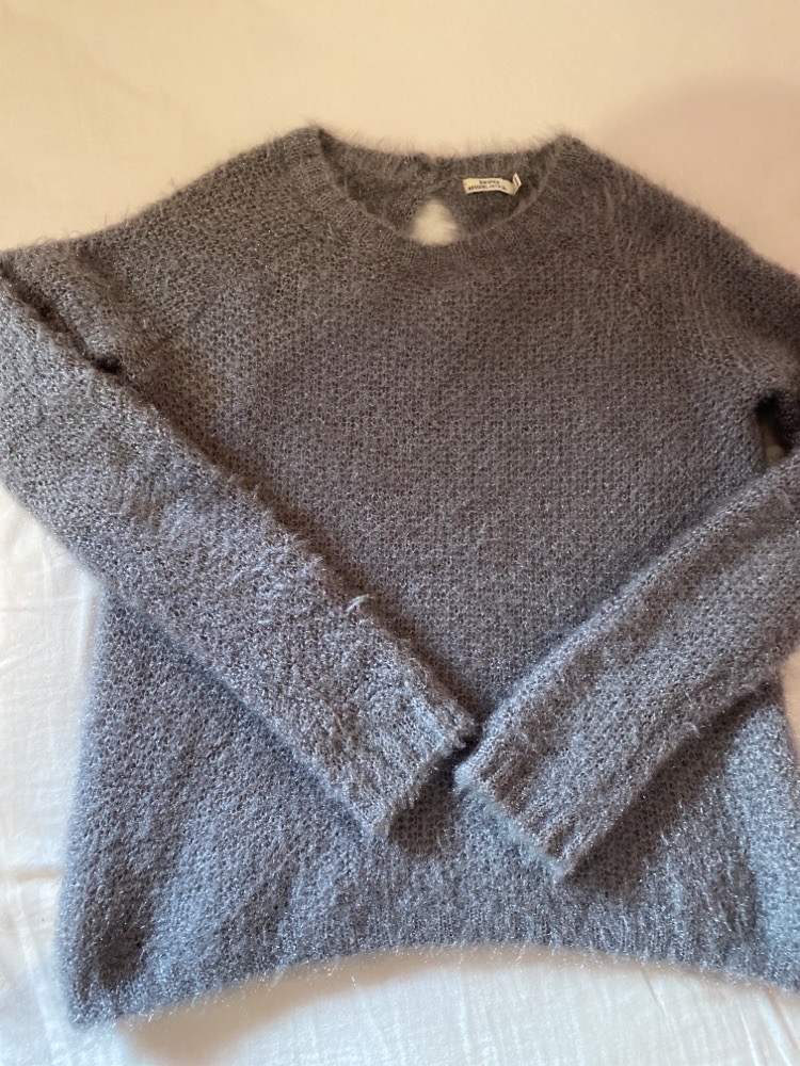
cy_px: 533
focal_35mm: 26
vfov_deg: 67.3
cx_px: 400
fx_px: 801
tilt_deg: -72.8
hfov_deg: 53.1
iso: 500
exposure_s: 1/44
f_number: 1.8
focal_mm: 4.25
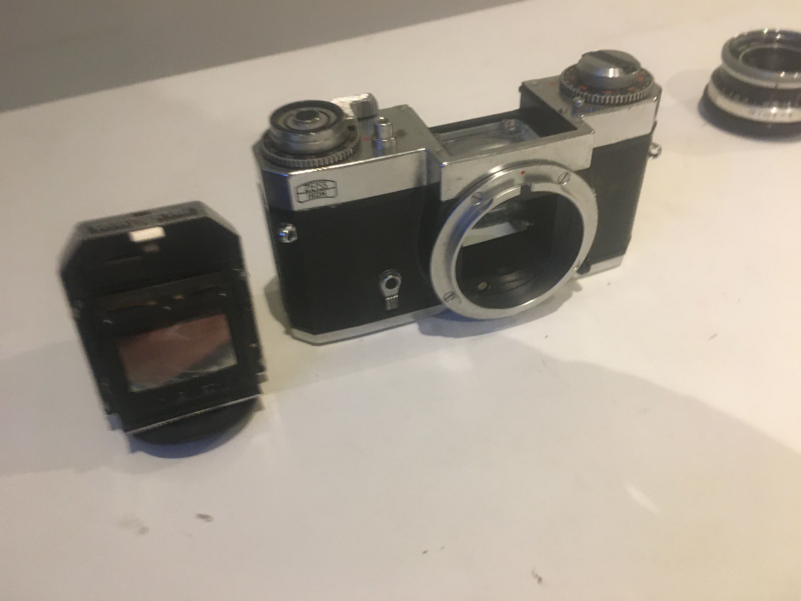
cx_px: 400
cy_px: 300
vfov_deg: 48.2
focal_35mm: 29
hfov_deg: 61.7
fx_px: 671
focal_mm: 4.15
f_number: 2.2
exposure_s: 1/20
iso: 200
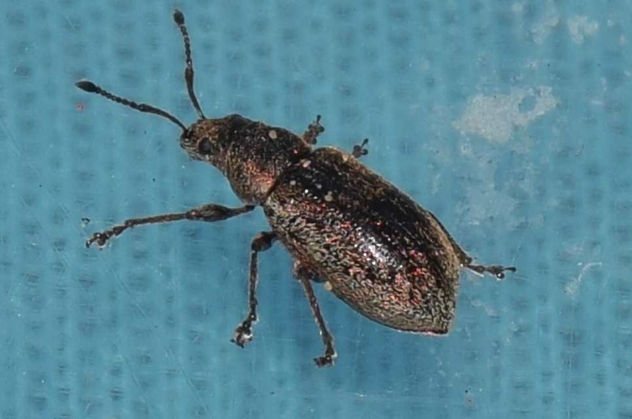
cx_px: 316
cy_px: 210
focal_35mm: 210
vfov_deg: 6.5
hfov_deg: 9.8
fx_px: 3679
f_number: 13
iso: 100
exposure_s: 1/160
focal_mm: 140
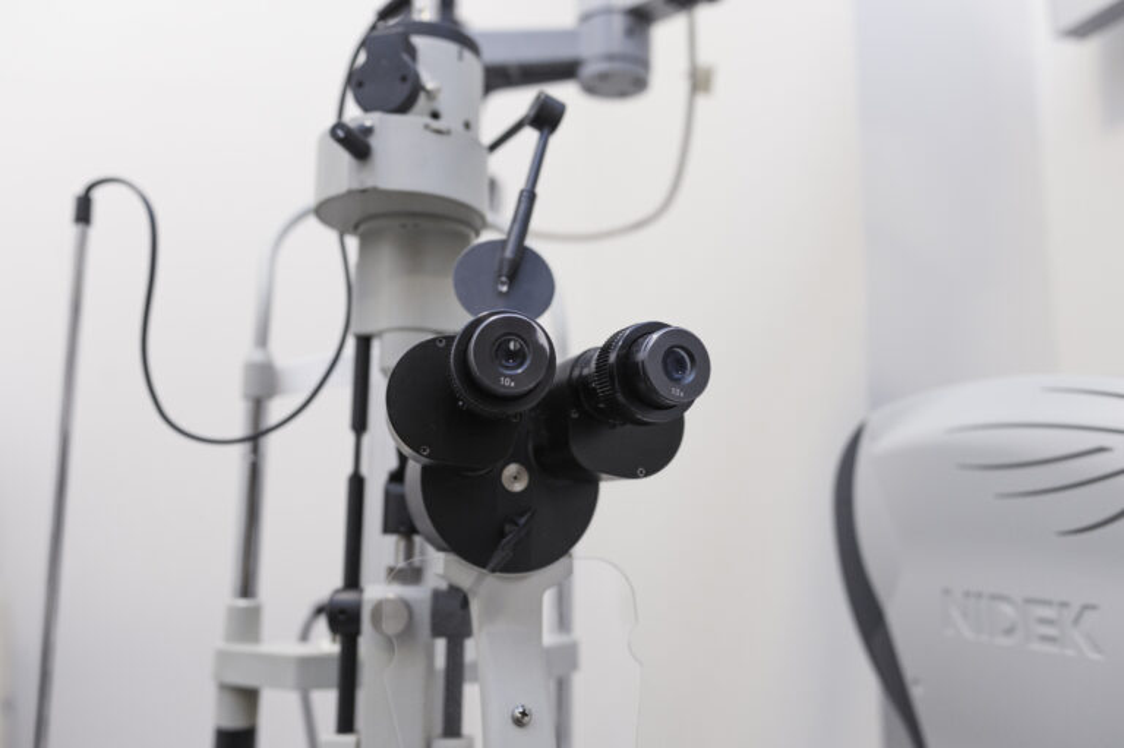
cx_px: 562
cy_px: 374
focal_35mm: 28
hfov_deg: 65.5
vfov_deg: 46.3
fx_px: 874
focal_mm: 28
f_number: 3.5
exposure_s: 1/200
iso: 800
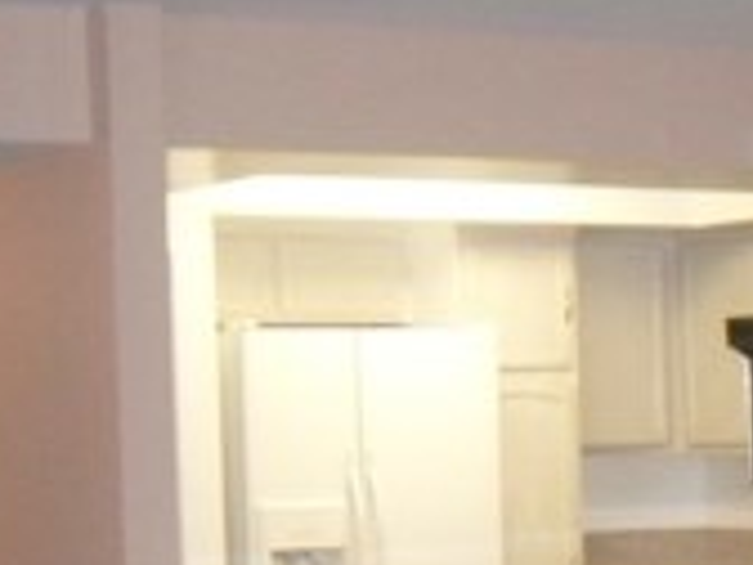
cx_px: 878
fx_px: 2893
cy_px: 839
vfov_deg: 10.8
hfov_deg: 14.4
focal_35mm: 133
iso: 320
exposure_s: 1/45
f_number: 2.8
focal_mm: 6.2
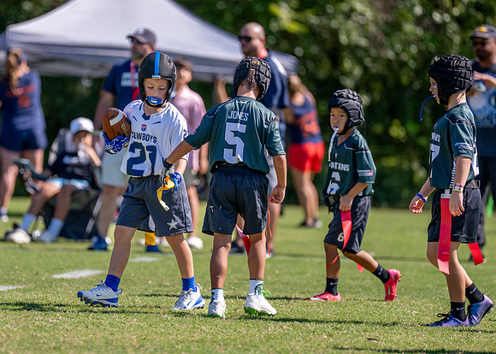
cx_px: 174
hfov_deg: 7.1
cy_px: 157
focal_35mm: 282
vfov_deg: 5.1
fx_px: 3970
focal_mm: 200
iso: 200
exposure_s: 1/3200
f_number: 2.8
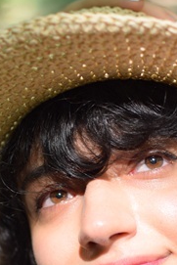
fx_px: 855
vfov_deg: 17.4
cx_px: 111
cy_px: 241
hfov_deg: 11.8
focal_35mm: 116
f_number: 1.8
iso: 100
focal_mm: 35
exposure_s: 1/60
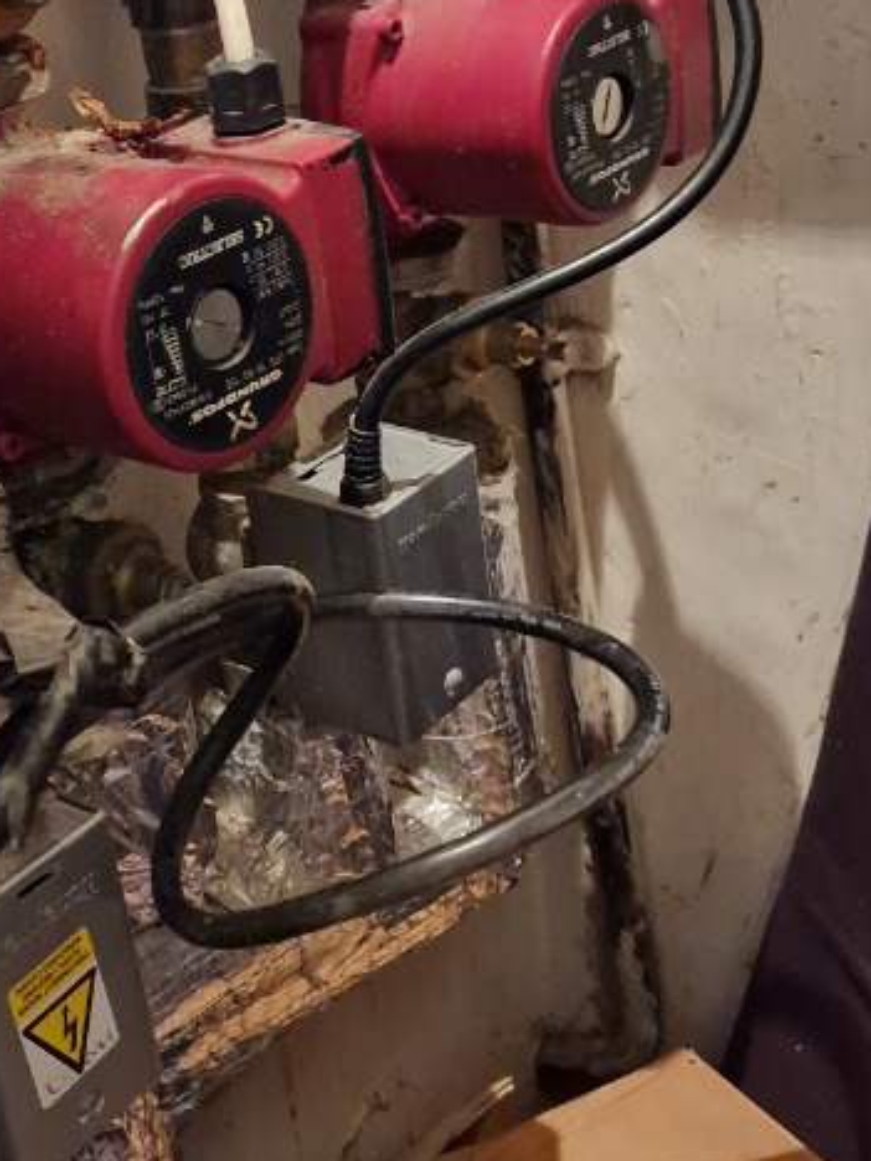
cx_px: 129
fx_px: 1979
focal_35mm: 59
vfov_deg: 32.2
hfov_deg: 24.3
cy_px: 318
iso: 1250
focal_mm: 6.4
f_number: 1.8
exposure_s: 1/20
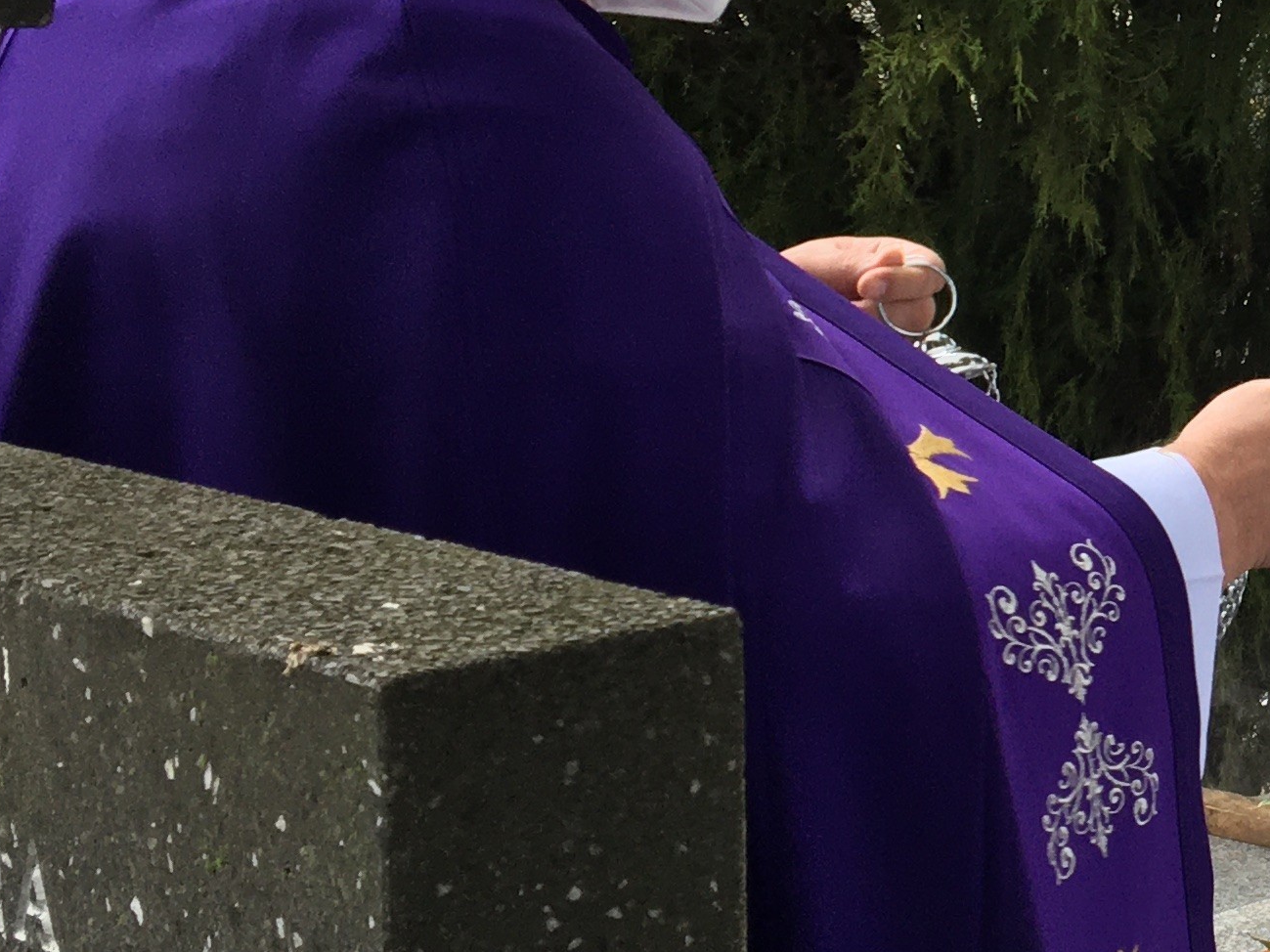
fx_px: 3302
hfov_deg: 20.1
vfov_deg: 16.4
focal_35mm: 90
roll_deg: -0.8
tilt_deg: -4.1
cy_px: 288
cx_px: 1600
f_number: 2.2
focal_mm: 4.15
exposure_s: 1/100
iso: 40
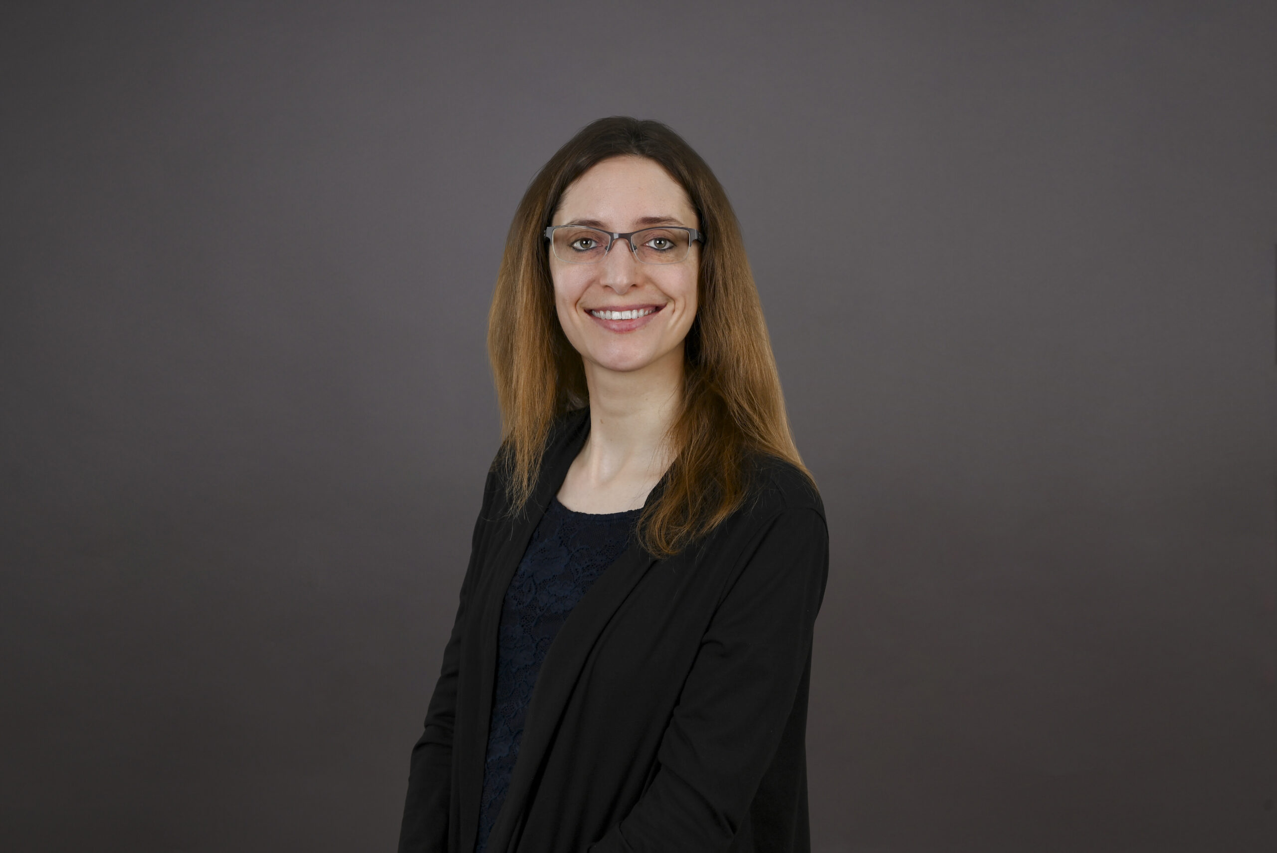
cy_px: 426
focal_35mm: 41
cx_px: 638
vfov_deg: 32.7
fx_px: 1455
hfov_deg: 47.4
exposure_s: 1/160
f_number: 8
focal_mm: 41
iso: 100
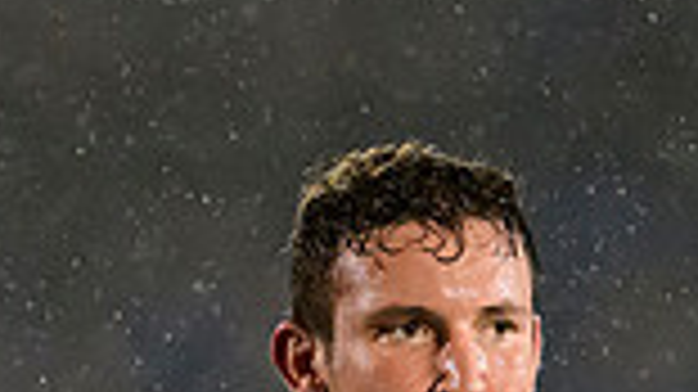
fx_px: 41252
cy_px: 754
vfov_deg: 0.5
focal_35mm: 2230
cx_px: 373
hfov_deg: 1.0
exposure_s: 1/1600
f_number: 3.2
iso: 8000
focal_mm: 400
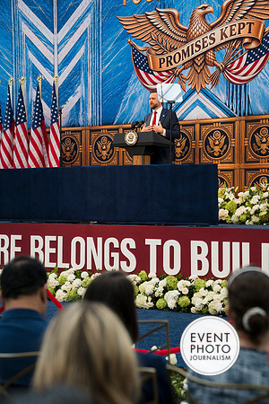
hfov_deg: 18.9
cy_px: 202
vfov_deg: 28.1
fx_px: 807
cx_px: 134
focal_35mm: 72
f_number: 4
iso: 320
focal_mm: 72
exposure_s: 1/160
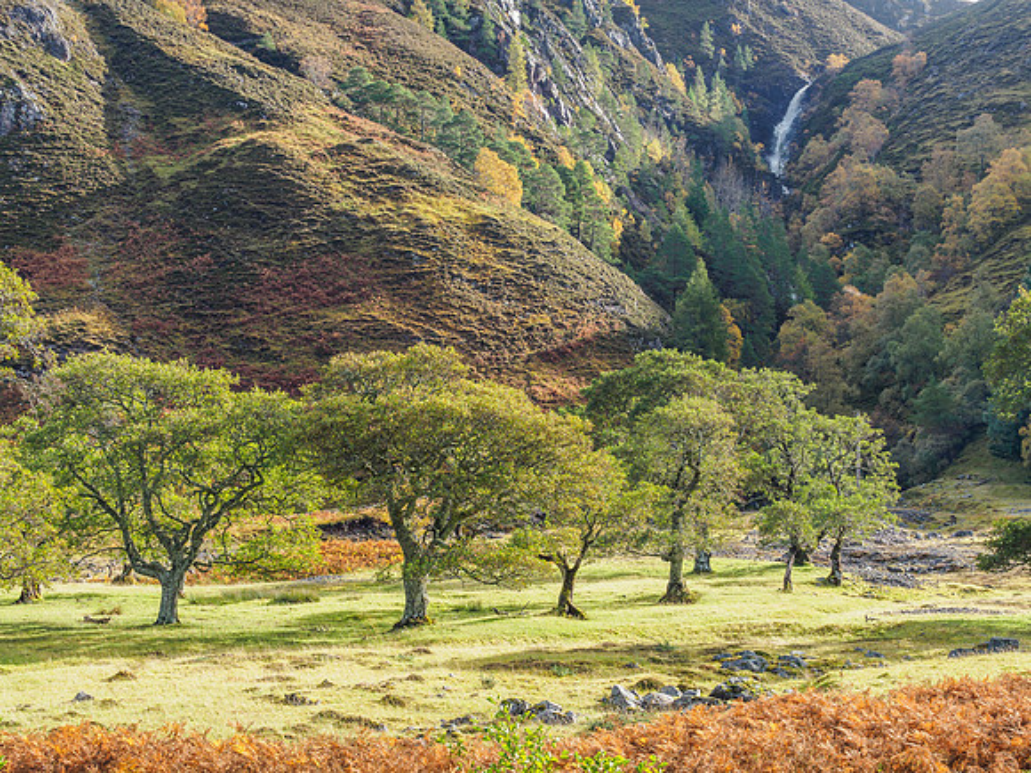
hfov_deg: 24.4
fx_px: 2383
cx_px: 516
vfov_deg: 18.4
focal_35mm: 80
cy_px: 386
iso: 200
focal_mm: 40
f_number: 7.1
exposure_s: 1/50
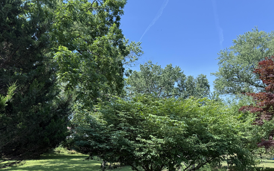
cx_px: 134
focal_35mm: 26
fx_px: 194
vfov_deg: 47.4
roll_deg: -0.8
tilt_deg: +11.2
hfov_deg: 70.4
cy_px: 102
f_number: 1.78
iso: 80
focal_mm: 6.76
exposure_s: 1/1156
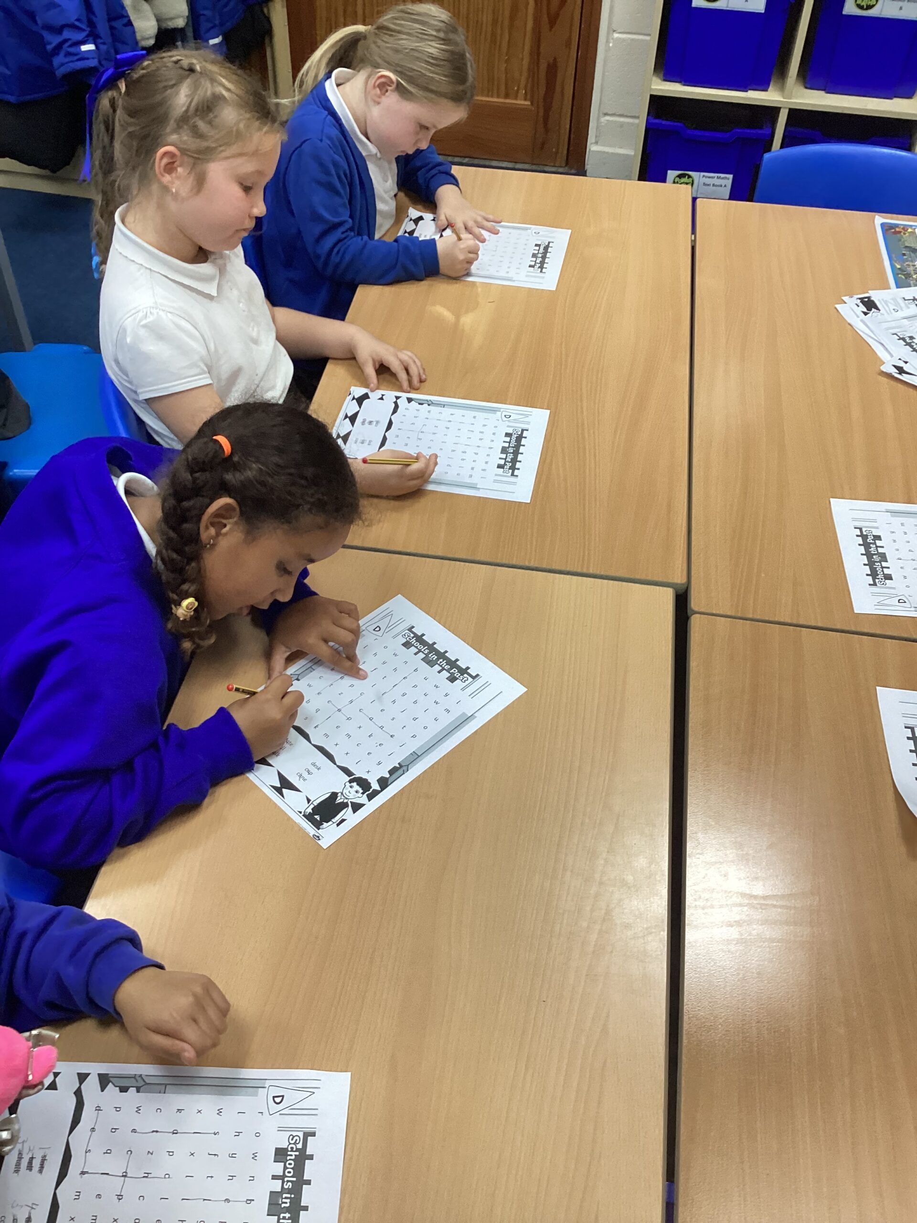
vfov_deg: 58.4
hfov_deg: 45.4
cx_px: 458
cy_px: 612
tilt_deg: -45.3
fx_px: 1095
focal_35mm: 31
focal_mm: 3.3
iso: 100
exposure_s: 1/50
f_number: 2.4
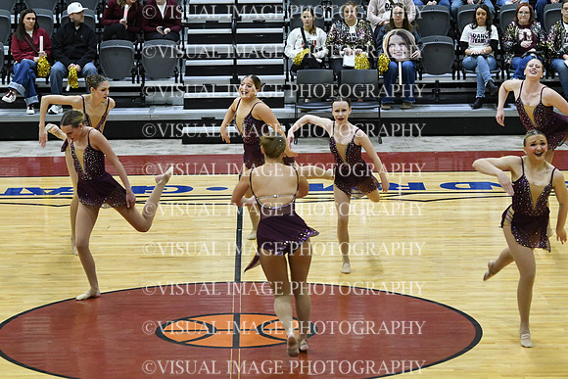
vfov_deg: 9.2
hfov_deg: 13.7
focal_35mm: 150
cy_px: 190
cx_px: 284
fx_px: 2367
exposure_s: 1/400
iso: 5000
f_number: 4
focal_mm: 100
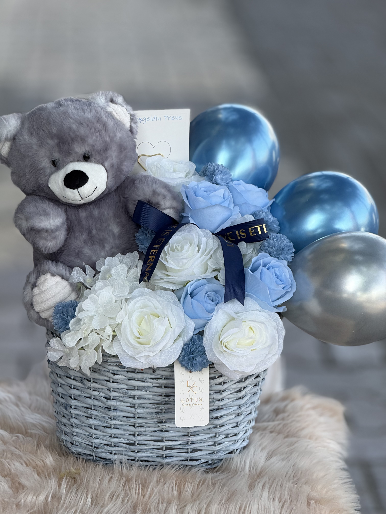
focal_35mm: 120
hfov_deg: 12.3
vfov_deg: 16.4
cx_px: 193
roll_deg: -0.8
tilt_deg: -18.9
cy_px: 257
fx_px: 1784
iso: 50
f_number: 2.8
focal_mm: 15.66
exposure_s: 1/232
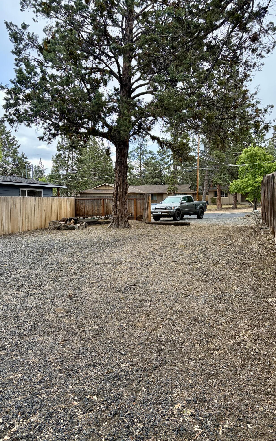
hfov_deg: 44.5
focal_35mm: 28
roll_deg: +0.8
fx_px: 337
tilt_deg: -3.3
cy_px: 217
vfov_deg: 66.5
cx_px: 136
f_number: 1.6
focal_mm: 5.96
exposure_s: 1/478
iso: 64
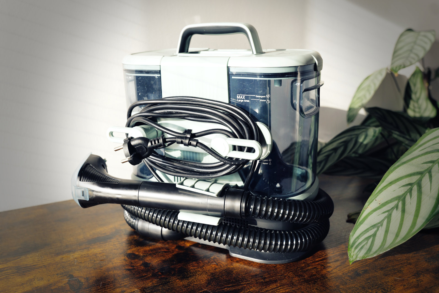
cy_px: 146
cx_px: 220
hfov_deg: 54.4
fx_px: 427
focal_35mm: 35
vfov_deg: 37.9
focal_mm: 35
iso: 500
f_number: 4.5
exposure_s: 1/200
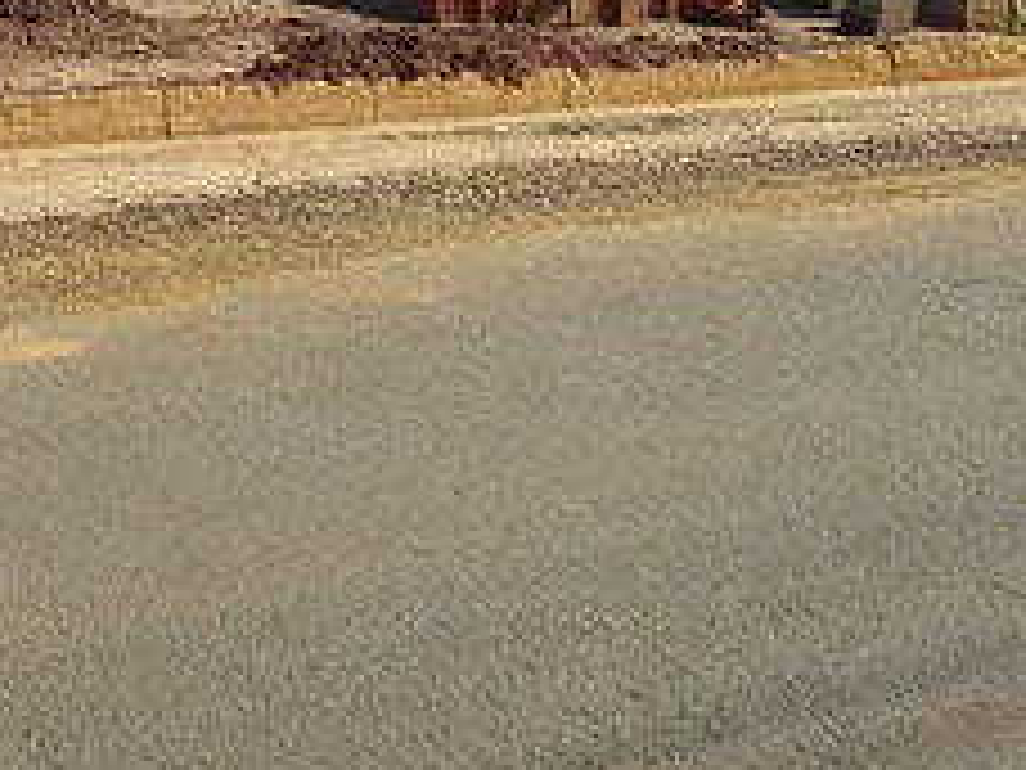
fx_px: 2579
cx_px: -603
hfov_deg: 19.1
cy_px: -489
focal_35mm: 87
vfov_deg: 15.3
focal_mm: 5.23
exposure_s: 1/1420
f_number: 1.8
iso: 50
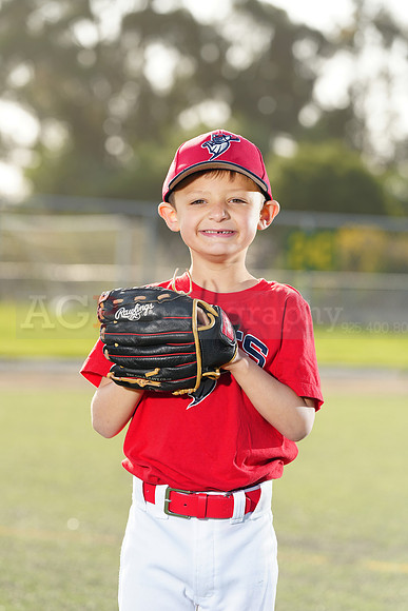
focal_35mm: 147
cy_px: 306
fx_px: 2497
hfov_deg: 9.3
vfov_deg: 14.0
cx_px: 204
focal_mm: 147
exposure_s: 1/250
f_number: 5
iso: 100
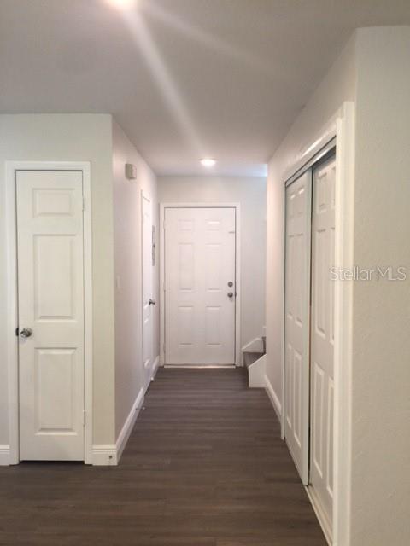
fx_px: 458
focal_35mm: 29
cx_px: 205
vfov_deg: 61.7
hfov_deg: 48.2
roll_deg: -0.1
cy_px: 273
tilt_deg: -2.6
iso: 32
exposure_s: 1/15
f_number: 2.2
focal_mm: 4.15
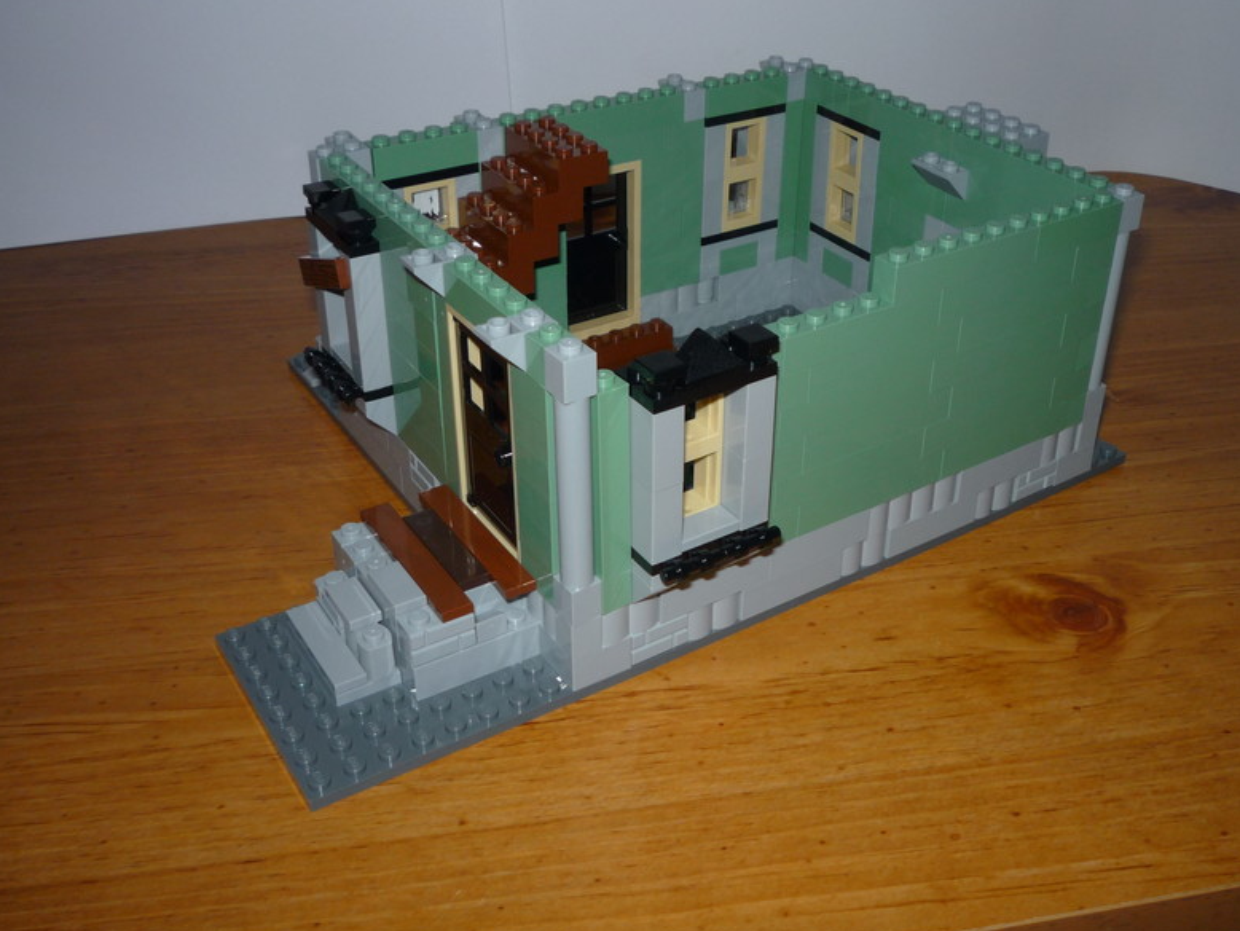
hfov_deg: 50.0
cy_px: 444
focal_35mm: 37
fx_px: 1326
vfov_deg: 38.7
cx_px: 701
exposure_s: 1/30
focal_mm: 5.2
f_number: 4
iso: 100
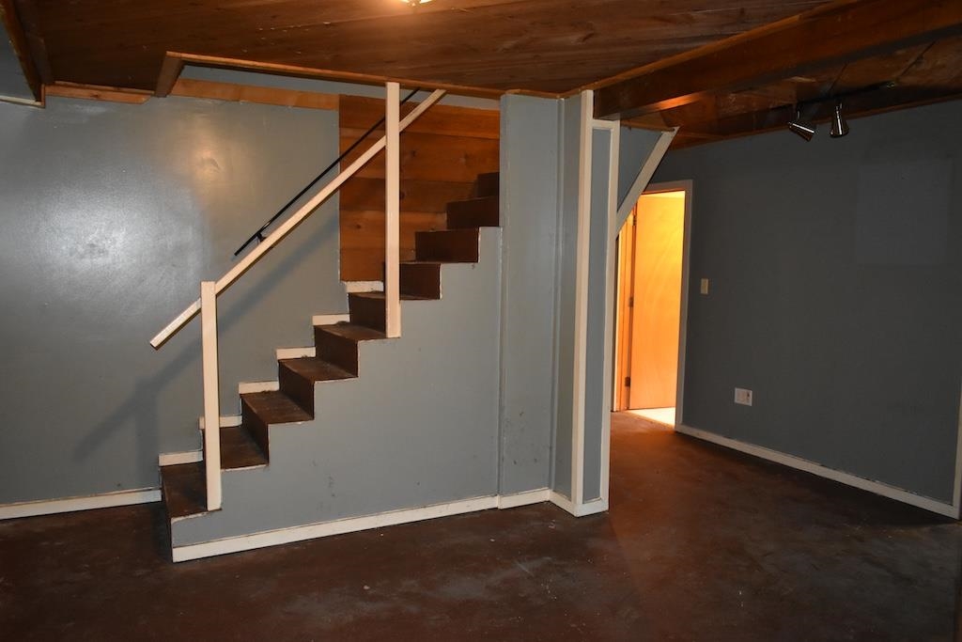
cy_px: 321
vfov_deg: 47.9
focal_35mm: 27
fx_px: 722
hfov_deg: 67.4
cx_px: 481
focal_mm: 18
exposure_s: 1/30
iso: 2200
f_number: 3.5
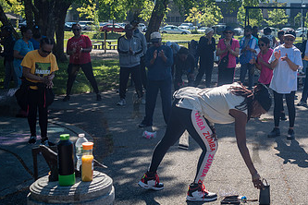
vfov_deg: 21.8
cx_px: 255
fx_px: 530
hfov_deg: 31.4
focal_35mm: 62
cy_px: 59
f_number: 4.5
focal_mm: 35
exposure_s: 1/1250
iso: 200
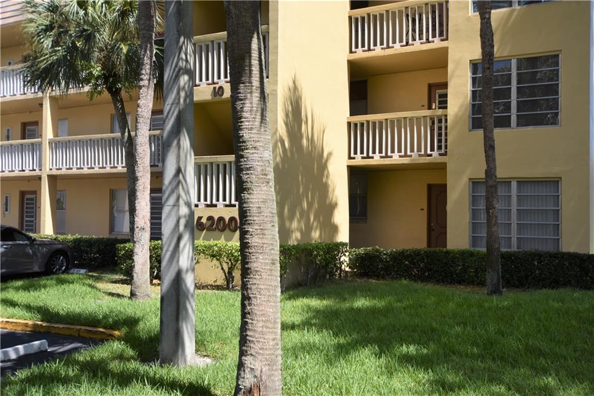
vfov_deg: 36.8
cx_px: 297
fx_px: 594
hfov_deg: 53.1
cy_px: 198
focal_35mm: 36
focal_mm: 24
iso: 200
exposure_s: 1/320
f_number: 9
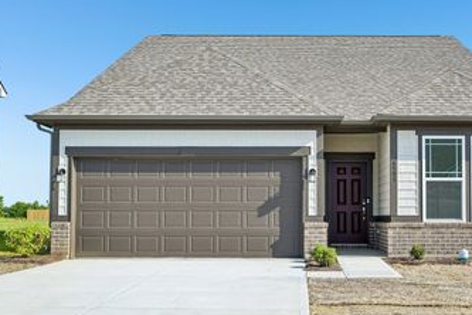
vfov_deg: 29.8
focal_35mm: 45
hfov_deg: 43.2
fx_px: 590
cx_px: 302
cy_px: 124
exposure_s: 1/320
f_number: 8
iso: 100
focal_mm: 30
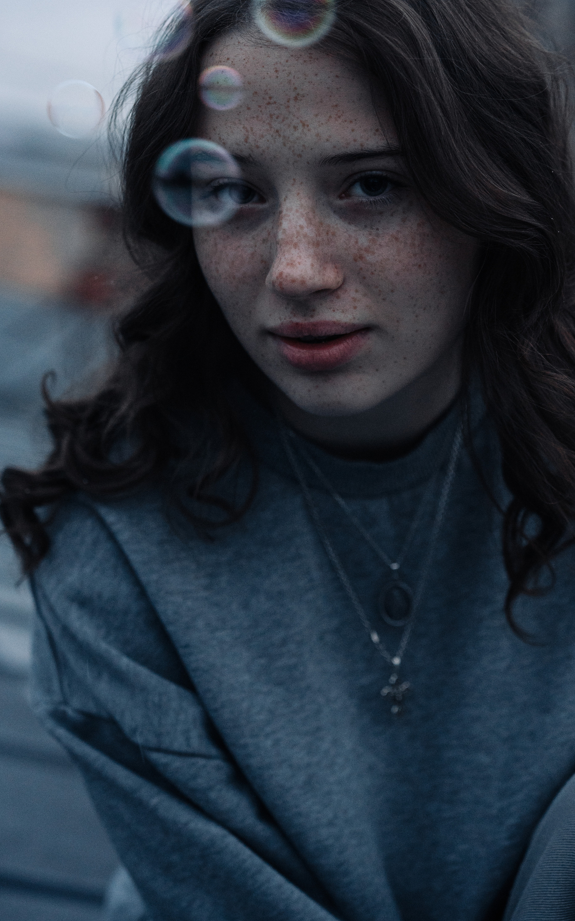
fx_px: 1755
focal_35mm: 70
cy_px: 365
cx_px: 315
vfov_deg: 29.3
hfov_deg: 18.6
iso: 2000
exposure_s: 1/125
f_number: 2.8
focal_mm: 50
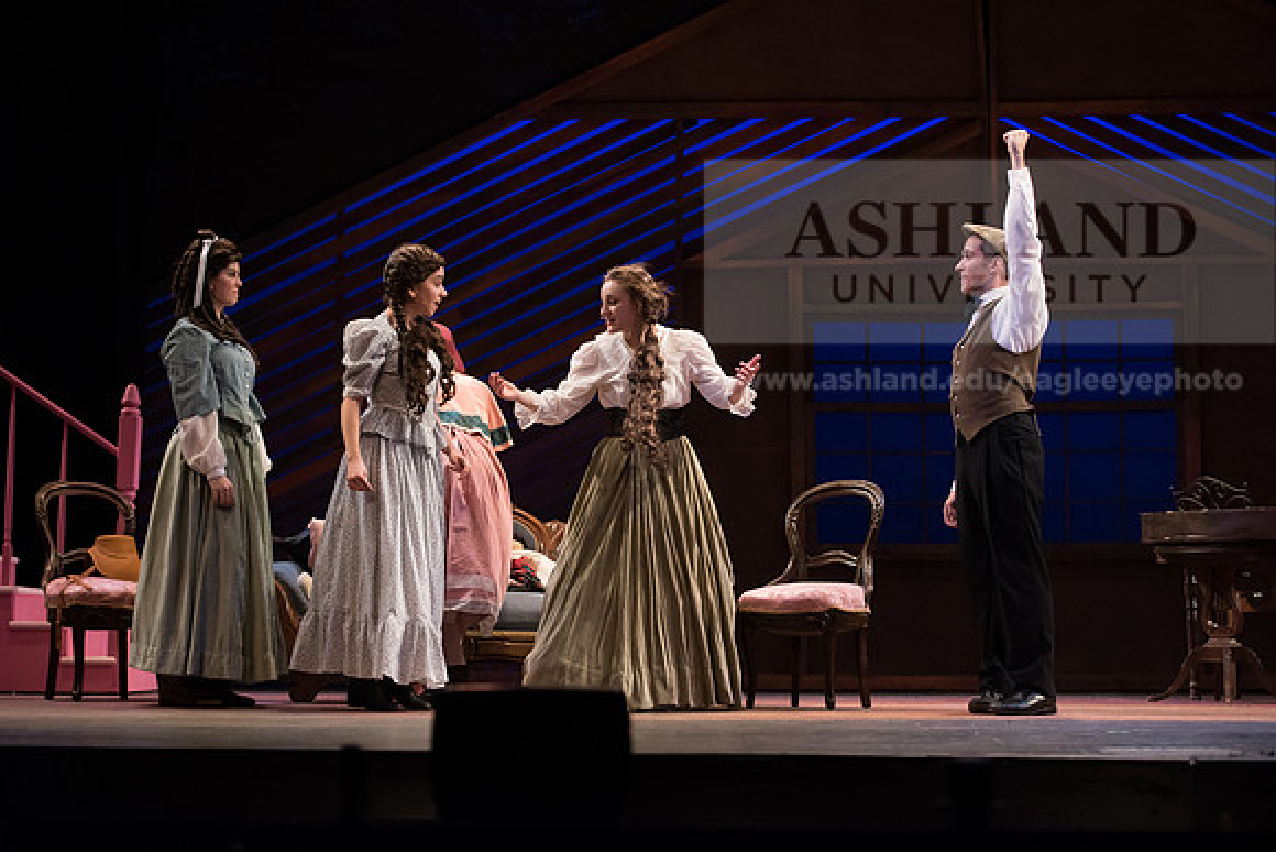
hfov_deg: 26.0
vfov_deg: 17.5
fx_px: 2765
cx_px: 638
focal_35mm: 78
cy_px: 426
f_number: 4
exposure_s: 1/400
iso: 3200
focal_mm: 78
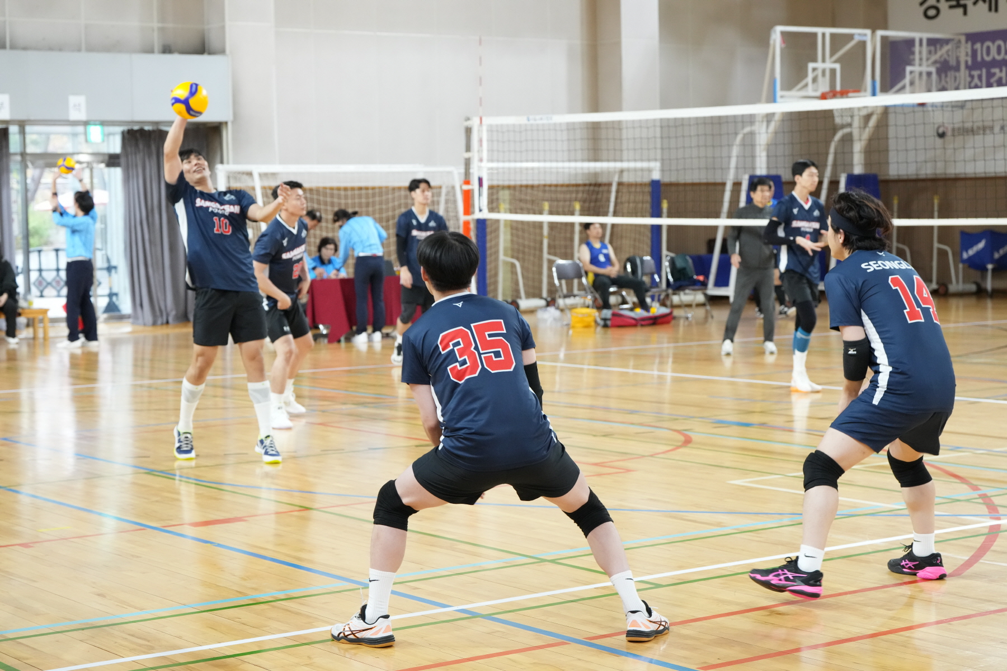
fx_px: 1958
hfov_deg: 28.8
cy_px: 336
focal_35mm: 70
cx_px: 504
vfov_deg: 19.5
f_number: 4.5
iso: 4000
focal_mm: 70
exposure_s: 1/250
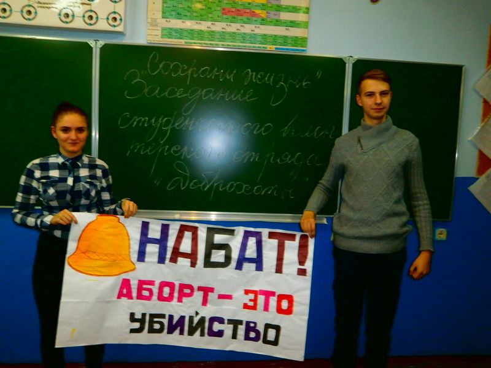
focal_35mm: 26
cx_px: 246
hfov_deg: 67.3
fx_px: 369
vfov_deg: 53.1
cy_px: 184
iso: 200
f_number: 2.8
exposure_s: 1/30
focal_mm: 4.7
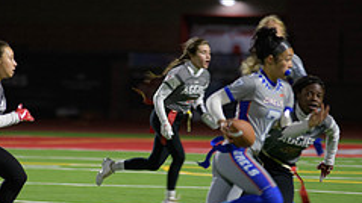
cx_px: 129
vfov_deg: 2.6
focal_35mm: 458
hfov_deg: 4.7
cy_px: 140
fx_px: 4393
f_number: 2.8
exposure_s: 1/200
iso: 900
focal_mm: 180
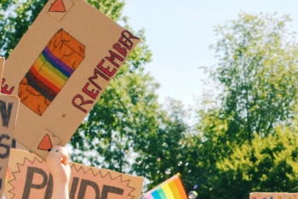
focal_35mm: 117
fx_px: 969
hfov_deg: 17.1
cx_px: 3
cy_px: 253
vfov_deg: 11.5
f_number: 7.1
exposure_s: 1/160
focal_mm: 27
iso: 160
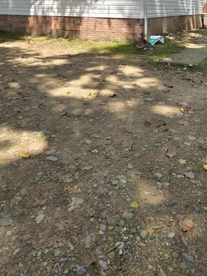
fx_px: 271
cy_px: 49
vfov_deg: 50.2
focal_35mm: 34
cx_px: 114
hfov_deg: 41.8
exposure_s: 1/942
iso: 50
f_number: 2.2
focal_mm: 2.2
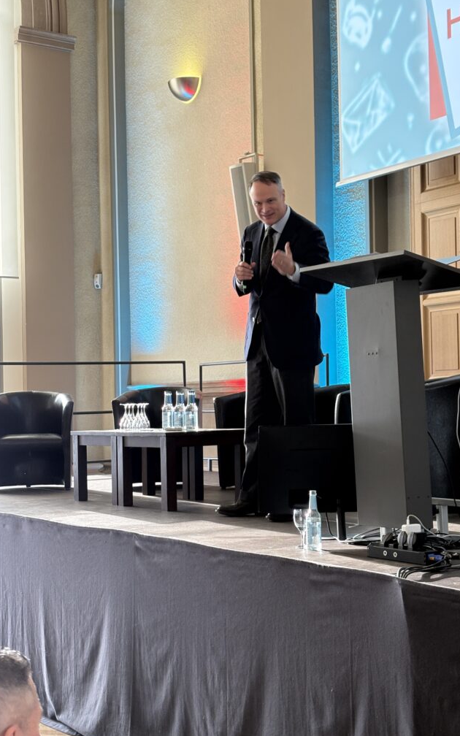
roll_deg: +1.8
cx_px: 249
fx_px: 1123
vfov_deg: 36.3
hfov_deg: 23.1
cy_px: 370
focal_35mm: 56
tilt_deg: +3.5
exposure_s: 1/50
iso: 40
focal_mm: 5.96
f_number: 1.6
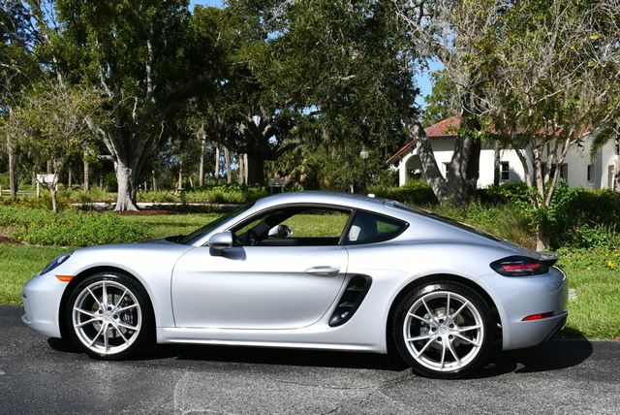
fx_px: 862
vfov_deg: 27.0
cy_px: 208
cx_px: 310
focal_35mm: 50
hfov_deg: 39.6
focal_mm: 25
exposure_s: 1/320
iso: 100
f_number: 9
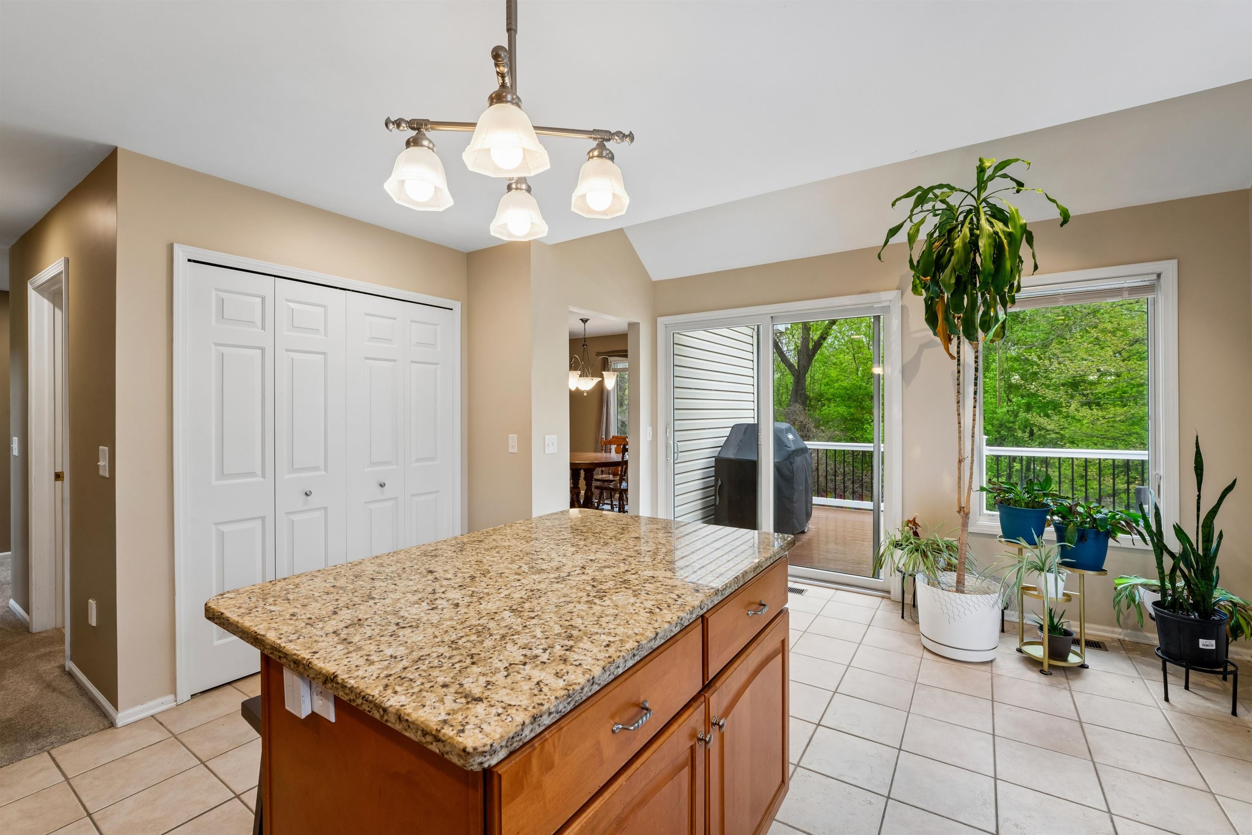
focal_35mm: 15
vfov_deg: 76.6
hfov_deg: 99.6
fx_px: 529
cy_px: 418
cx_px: 626
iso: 400
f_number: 13
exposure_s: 1/10
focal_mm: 15.2
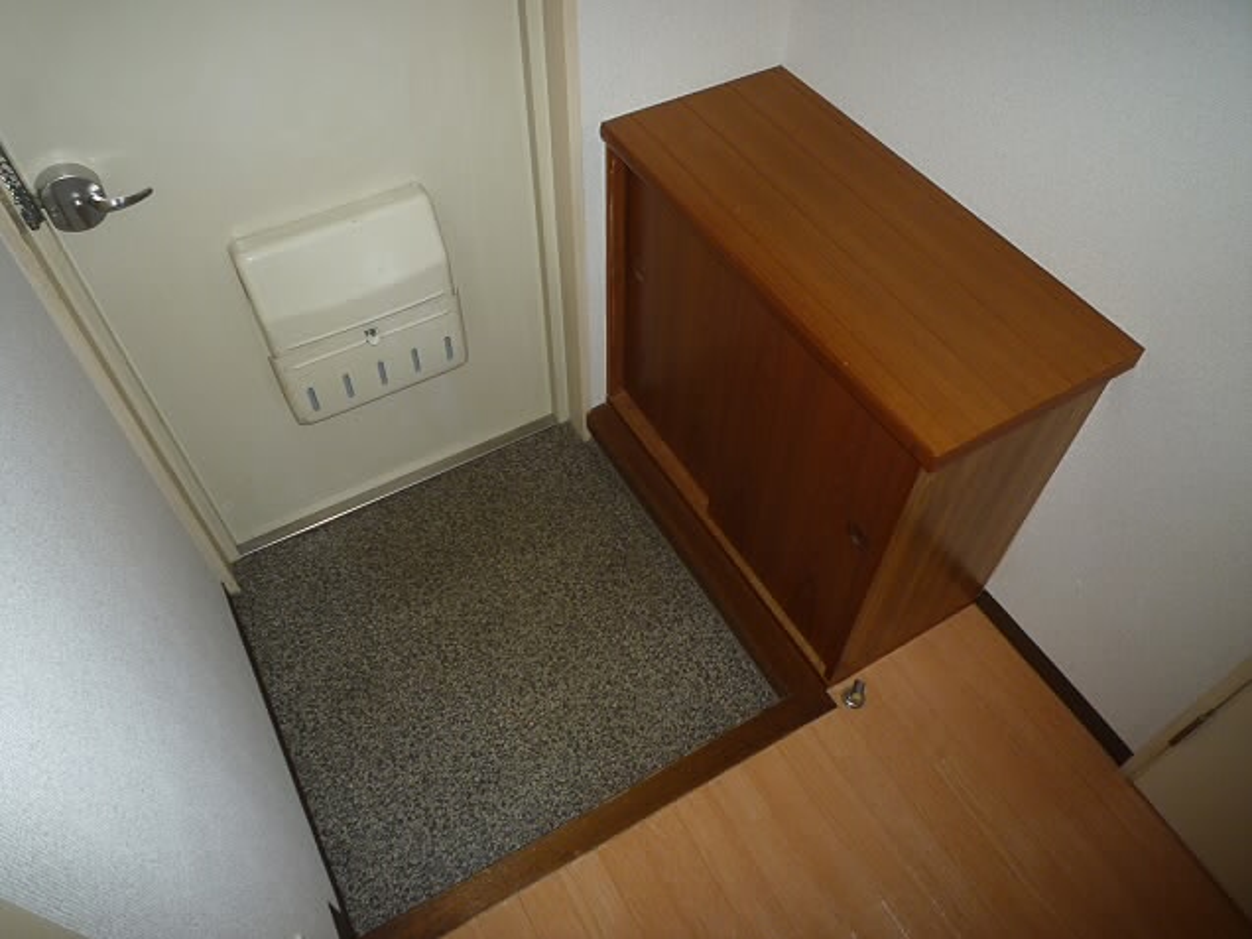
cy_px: 470
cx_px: 626
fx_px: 904
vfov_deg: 54.9
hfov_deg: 69.4
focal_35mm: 25
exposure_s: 1/30
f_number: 2.8
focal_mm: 4.4
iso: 100
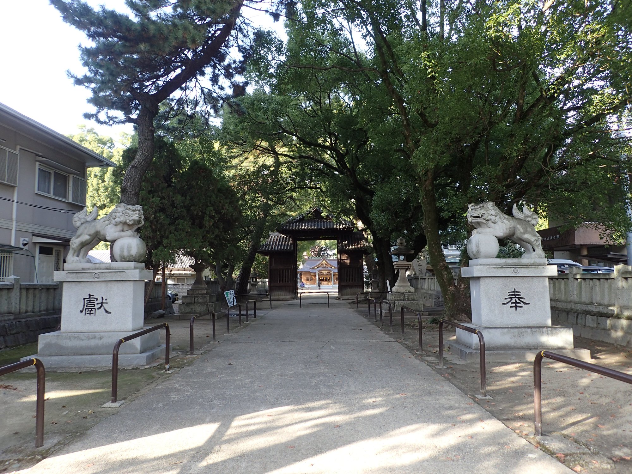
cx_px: 316
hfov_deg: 69.4
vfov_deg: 54.9
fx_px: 456
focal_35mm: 25
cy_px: 237
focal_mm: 4.5
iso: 100
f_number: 2.8
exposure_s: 1/100
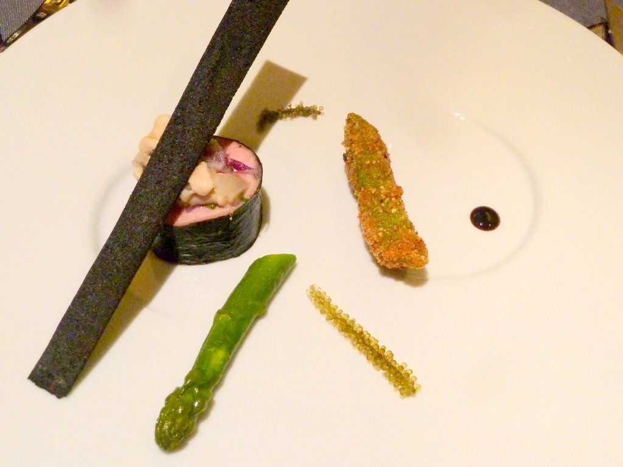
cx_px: 312
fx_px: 792
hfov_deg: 42.9
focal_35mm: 44
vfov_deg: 32.9
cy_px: 234
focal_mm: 7.3
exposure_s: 1/30
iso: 400
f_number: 3.7
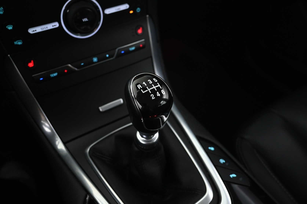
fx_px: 249
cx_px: 154
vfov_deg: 44.6
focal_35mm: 29
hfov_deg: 63.2
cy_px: 102
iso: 1600
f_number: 3.8
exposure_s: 1/10
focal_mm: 19.5
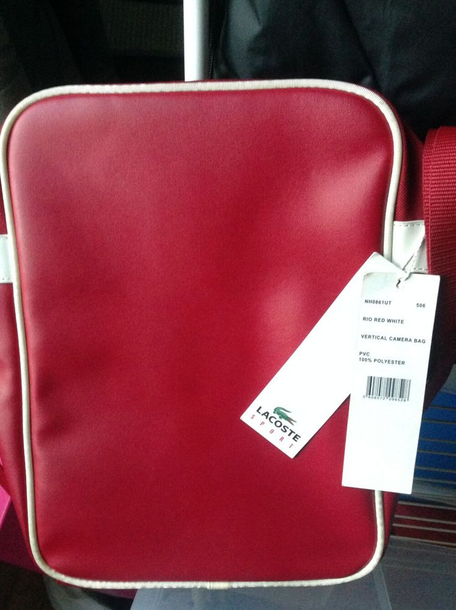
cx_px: 228
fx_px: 616
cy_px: 305
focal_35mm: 35
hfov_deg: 40.6
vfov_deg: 52.7
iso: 500
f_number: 2.4
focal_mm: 4.28
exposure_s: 1/15
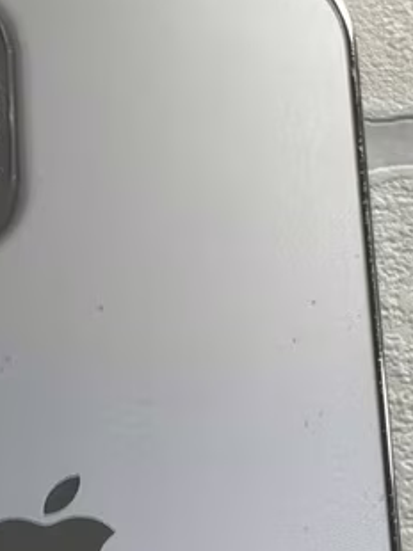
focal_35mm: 186
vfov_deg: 10.6
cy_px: 480
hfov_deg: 8.0
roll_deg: -0.2
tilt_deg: +4.5
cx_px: 50
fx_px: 2963
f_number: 1.78
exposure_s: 1/100
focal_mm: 6.76
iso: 100
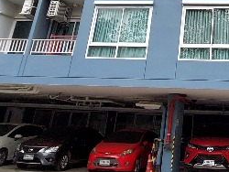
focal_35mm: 52
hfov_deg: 33.9
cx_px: 223
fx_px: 344
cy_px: -30
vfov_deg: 25.4
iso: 50
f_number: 2.2
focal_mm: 1.74
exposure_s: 1/137
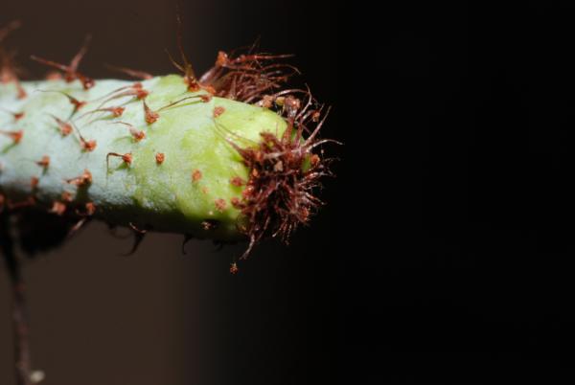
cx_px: 288
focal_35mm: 105
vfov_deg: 13.1
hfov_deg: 19.4
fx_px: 1680
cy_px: 192
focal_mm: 70
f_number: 16
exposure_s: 1/60
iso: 200
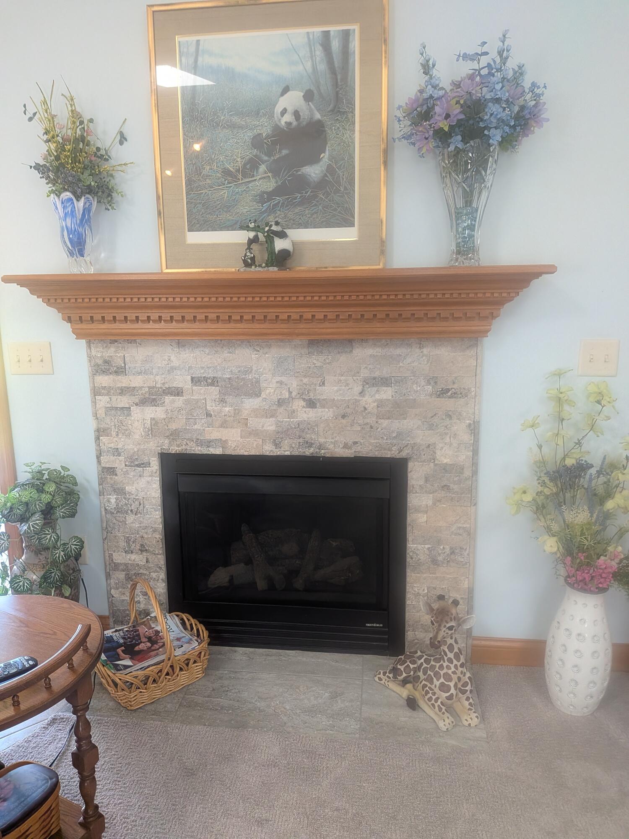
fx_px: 581
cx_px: 314
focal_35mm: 24
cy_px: 420
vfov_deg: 71.6
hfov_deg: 56.8
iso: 264
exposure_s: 1/120
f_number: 1.7
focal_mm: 4.53
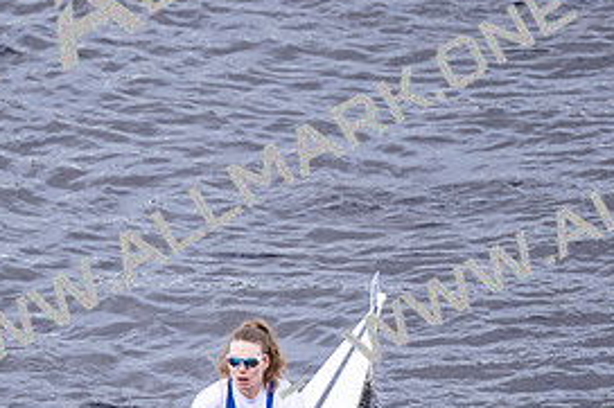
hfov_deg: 3.2
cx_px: 176
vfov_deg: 2.1
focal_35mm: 639
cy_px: 401
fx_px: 10891
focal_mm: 200
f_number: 2.8
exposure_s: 1/2000
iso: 1100
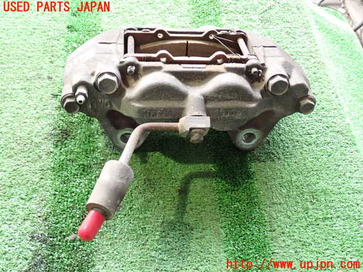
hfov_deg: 45.8
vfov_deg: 35.1
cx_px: 182
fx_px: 430
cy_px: 136
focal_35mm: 41
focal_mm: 7.31
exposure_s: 1/40
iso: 800
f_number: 2.8
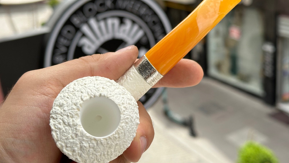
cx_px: 144
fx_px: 406
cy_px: 62
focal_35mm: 53
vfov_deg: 22.6
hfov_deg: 39.2
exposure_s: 1/1751
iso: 64
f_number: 1.78
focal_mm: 6.86
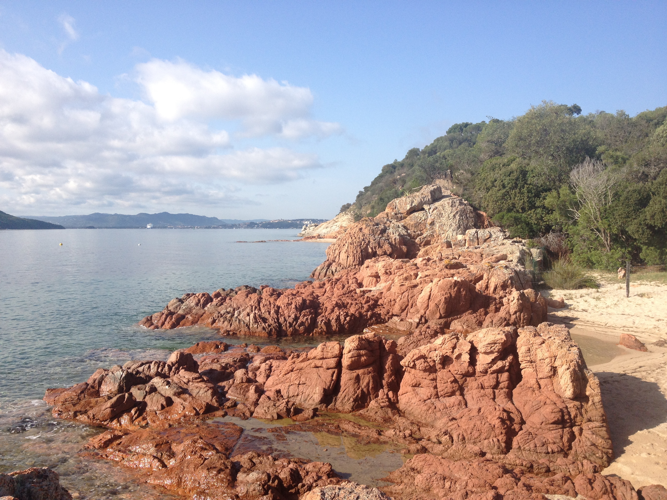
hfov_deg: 52.6
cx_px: 334
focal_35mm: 35
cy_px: 250
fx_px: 674
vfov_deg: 40.7
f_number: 2.4
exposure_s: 1/1284
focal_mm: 4.28
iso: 64
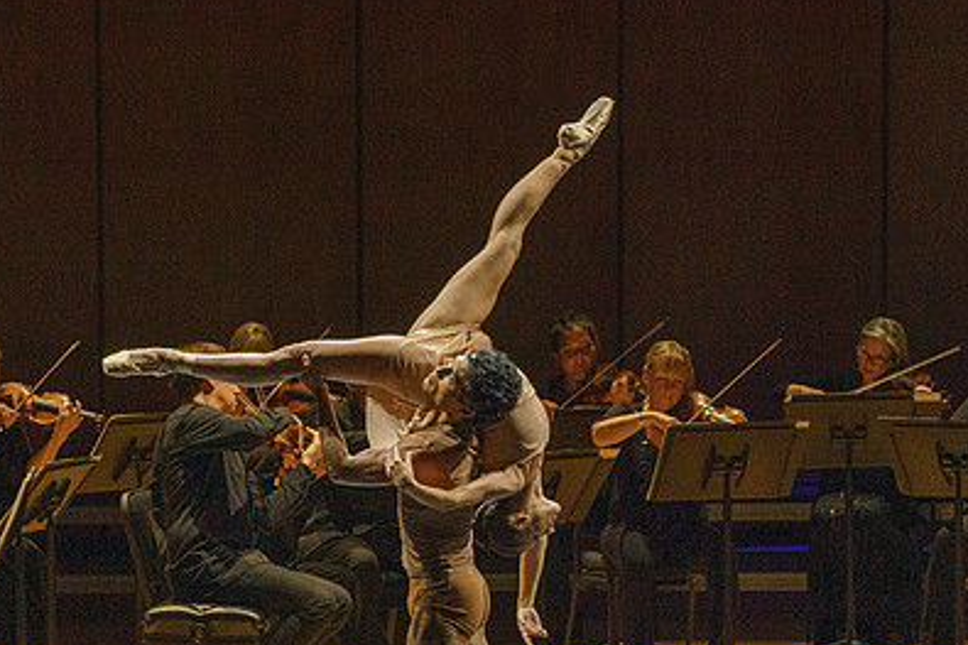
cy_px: 488
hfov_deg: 5.9
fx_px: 9434
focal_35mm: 351
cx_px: 319
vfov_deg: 3.9
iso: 4000
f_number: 13
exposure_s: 1/250
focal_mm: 209
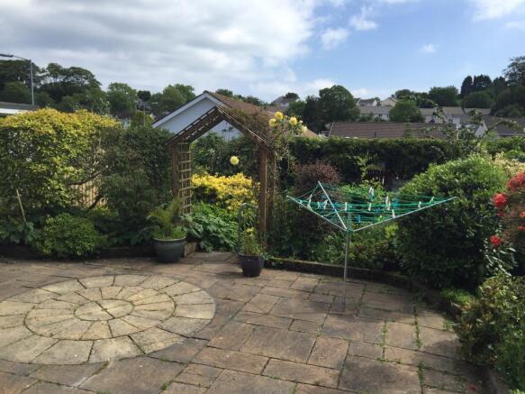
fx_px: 440
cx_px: 262
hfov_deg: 61.7
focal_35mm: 29
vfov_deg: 48.2
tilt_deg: -8.1
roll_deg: -1.3
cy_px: 197
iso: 32
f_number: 2.2
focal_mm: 4.15
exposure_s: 1/1721
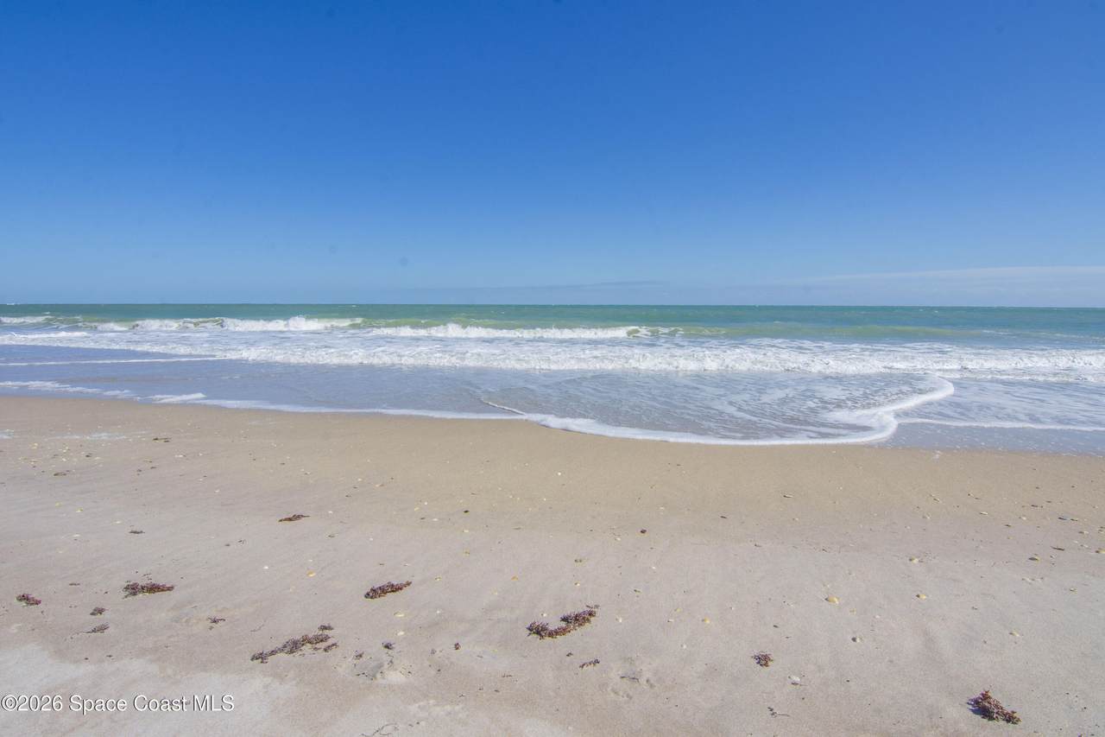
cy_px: 368
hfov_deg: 92.4
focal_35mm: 17
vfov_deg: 69.6
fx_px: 529
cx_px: 552
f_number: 11
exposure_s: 1/500
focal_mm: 11.5
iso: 320
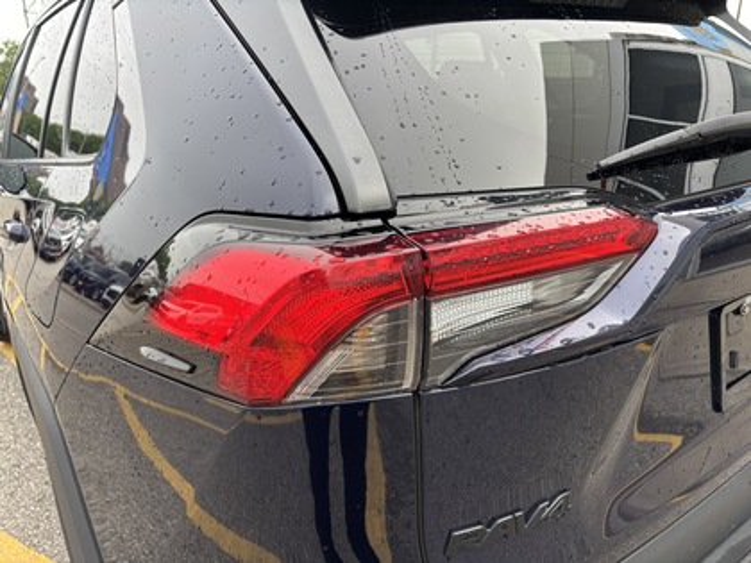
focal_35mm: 26
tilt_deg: -18.0
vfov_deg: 53.1
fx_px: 564
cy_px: 282
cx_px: 376
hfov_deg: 67.3
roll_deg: -0.2
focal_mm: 5.96
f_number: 1.6
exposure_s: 1/454
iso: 50
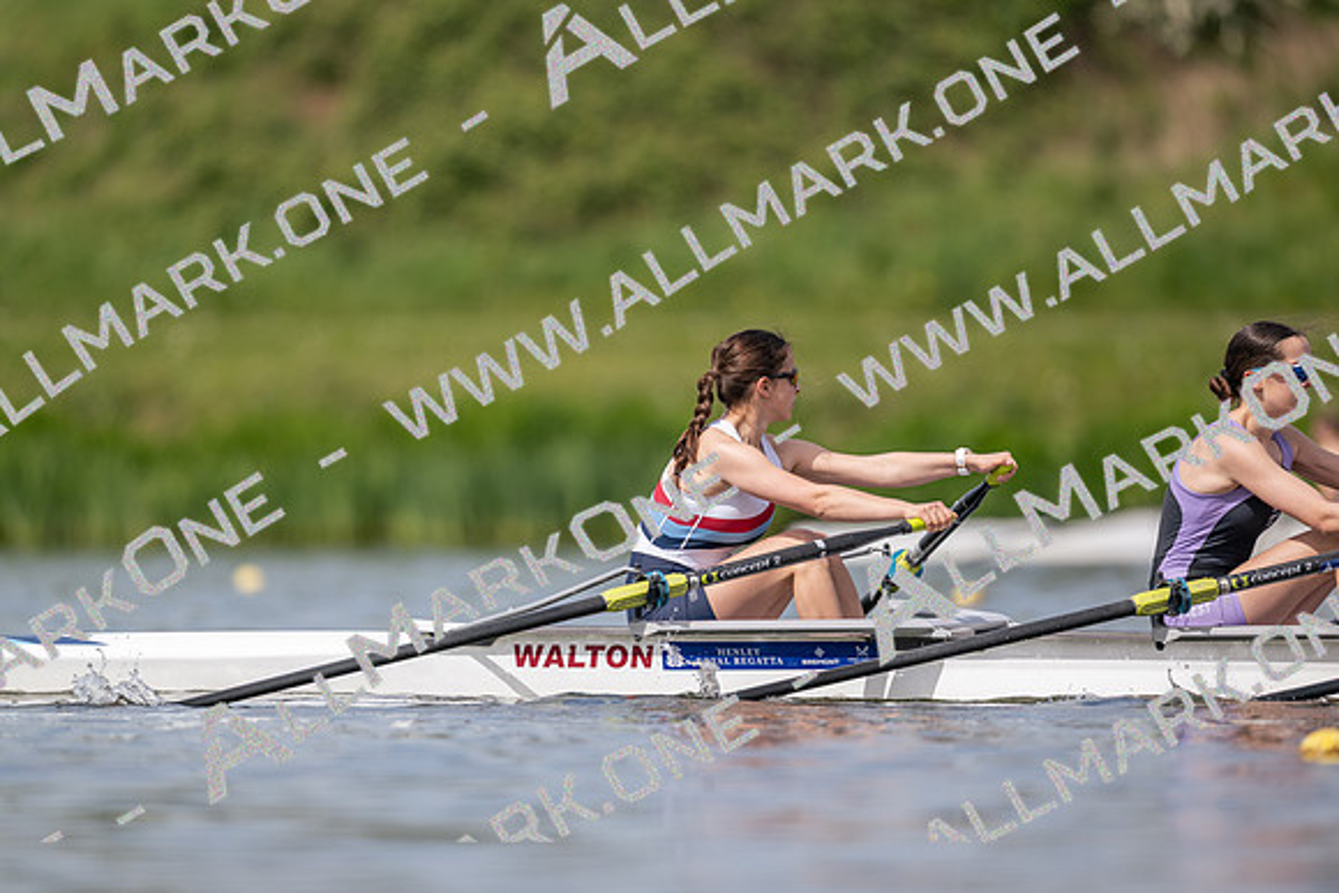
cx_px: 670
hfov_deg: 3.4
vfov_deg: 2.3
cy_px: 446
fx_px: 22321
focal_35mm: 600
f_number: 4
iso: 220
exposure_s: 1/2500
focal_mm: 600
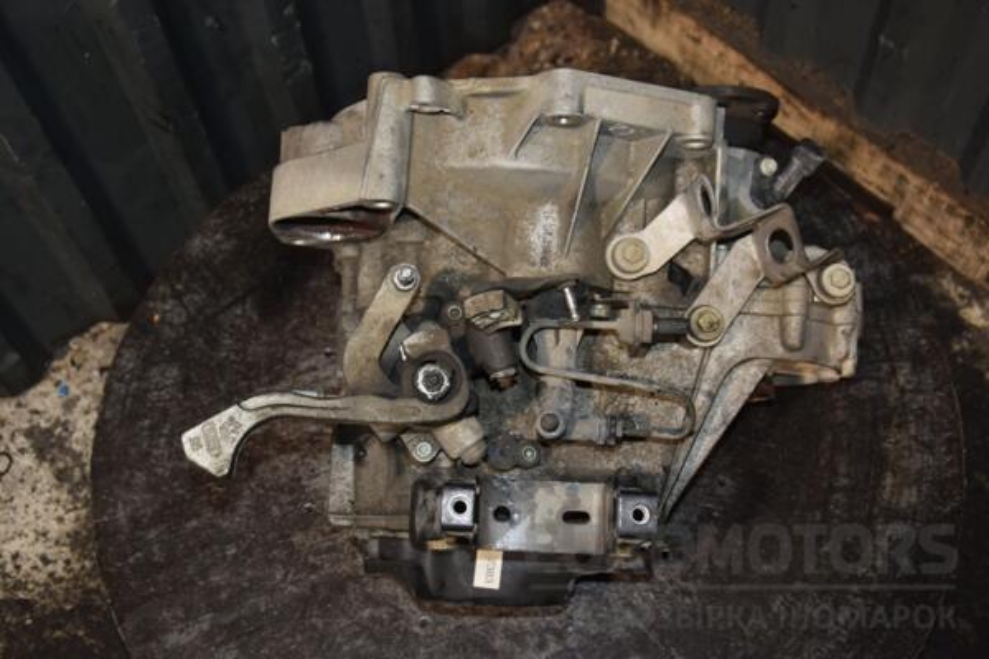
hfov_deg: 38.9
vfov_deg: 26.5
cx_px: 494
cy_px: 330
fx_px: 1401
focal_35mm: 51
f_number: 5
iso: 800
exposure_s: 1/60
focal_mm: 34
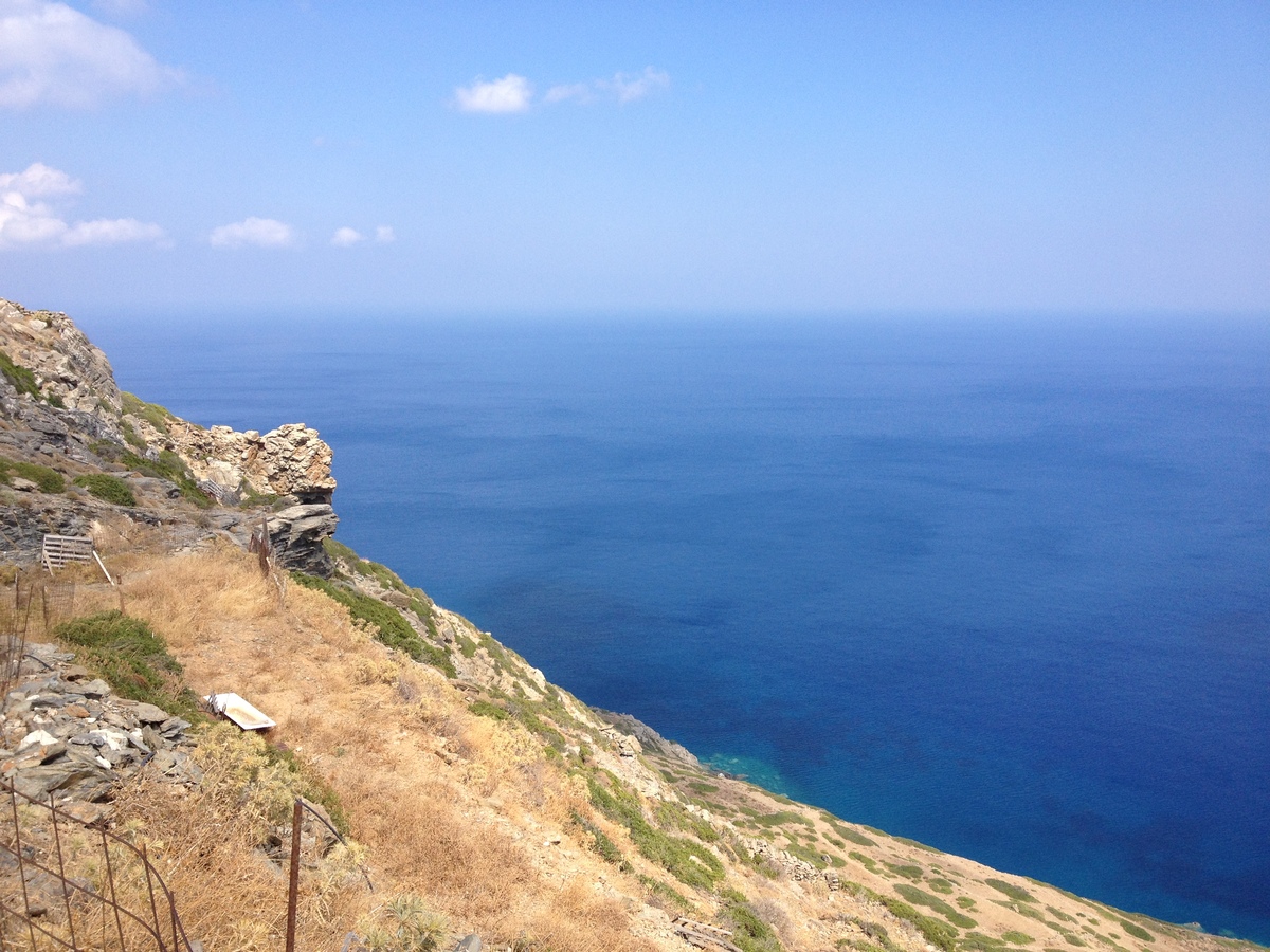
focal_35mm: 35
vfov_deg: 40.7
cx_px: 635
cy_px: 476
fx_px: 1284
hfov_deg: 52.6
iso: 50
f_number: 2.4
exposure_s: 1/1416
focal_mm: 4.28
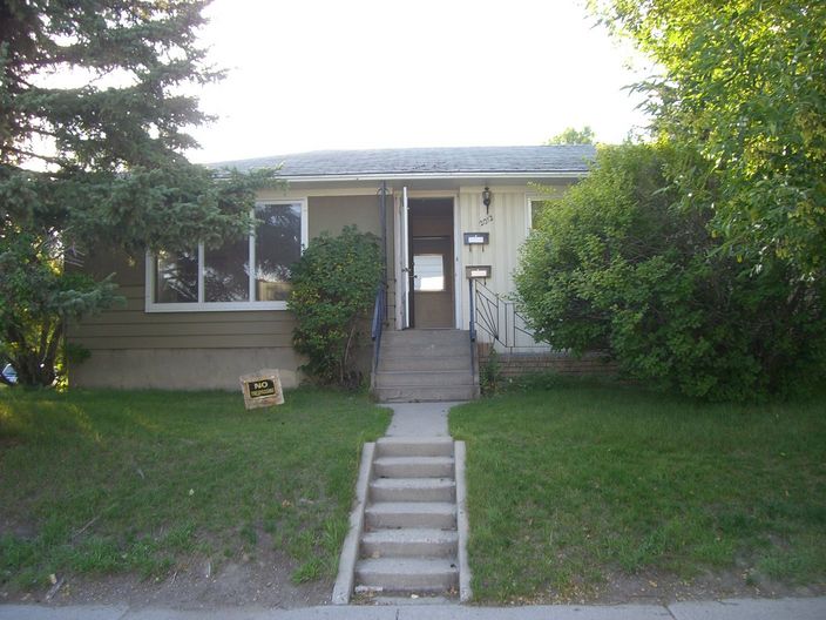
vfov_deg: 37.7
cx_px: 413
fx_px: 907
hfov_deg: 49.0
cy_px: 310
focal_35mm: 38
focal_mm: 6.2
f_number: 2.7
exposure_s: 1/80
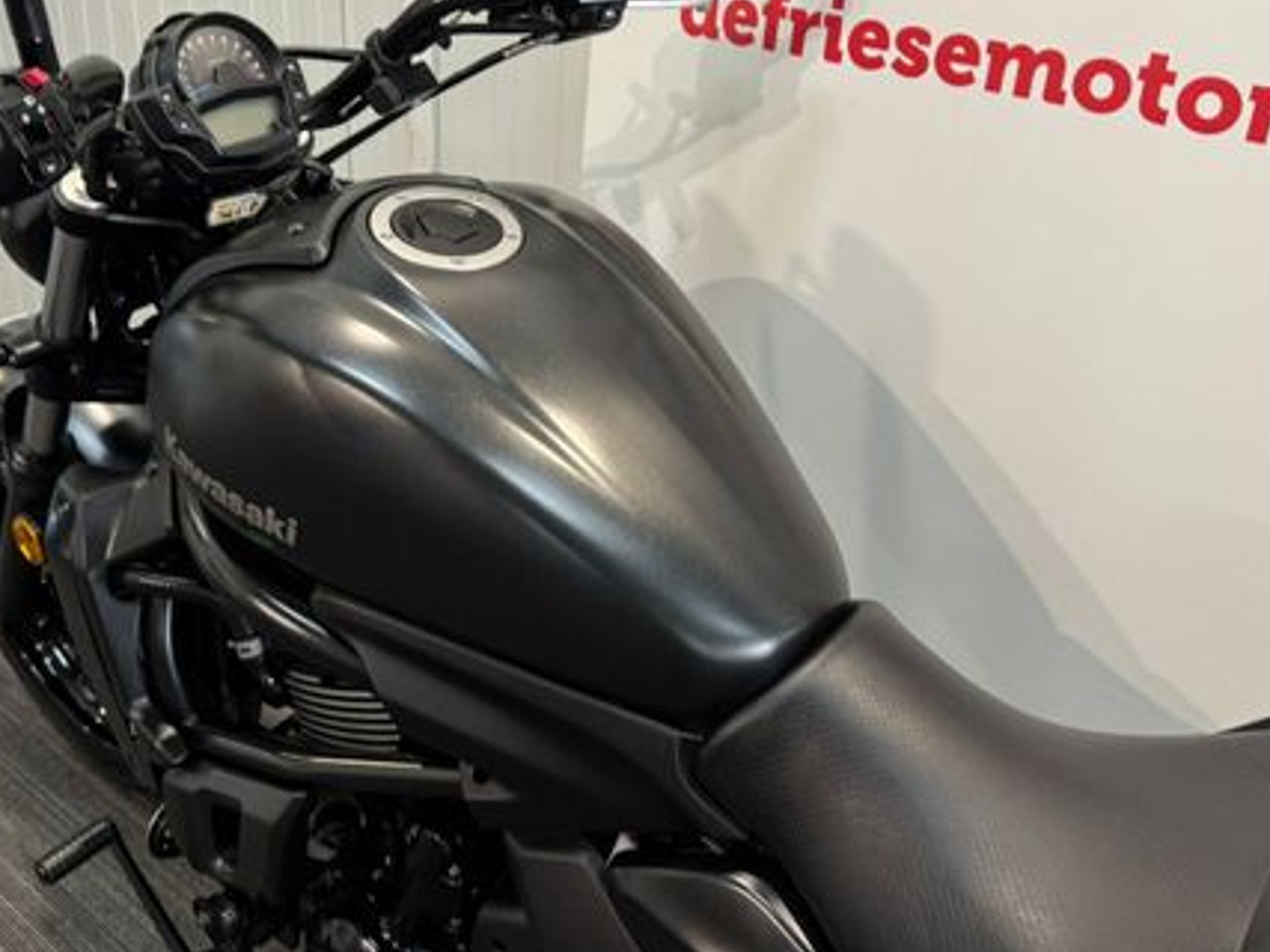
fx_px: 1320
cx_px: 544
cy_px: 369
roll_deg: -1.2
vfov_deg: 39.4
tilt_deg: -25.4
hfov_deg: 51.2
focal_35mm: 36
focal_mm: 6.76
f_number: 1.78
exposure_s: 1/50
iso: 250
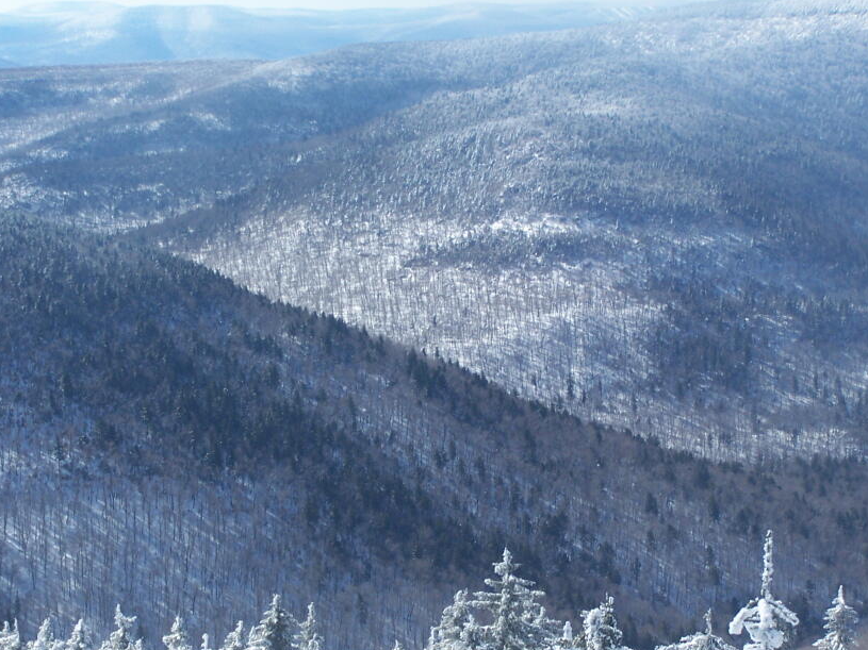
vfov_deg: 14.4
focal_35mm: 103
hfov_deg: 19.1
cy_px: 398
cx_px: 403
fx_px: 2582
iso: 80
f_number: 3.2
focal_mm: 13.7
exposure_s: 1/1000
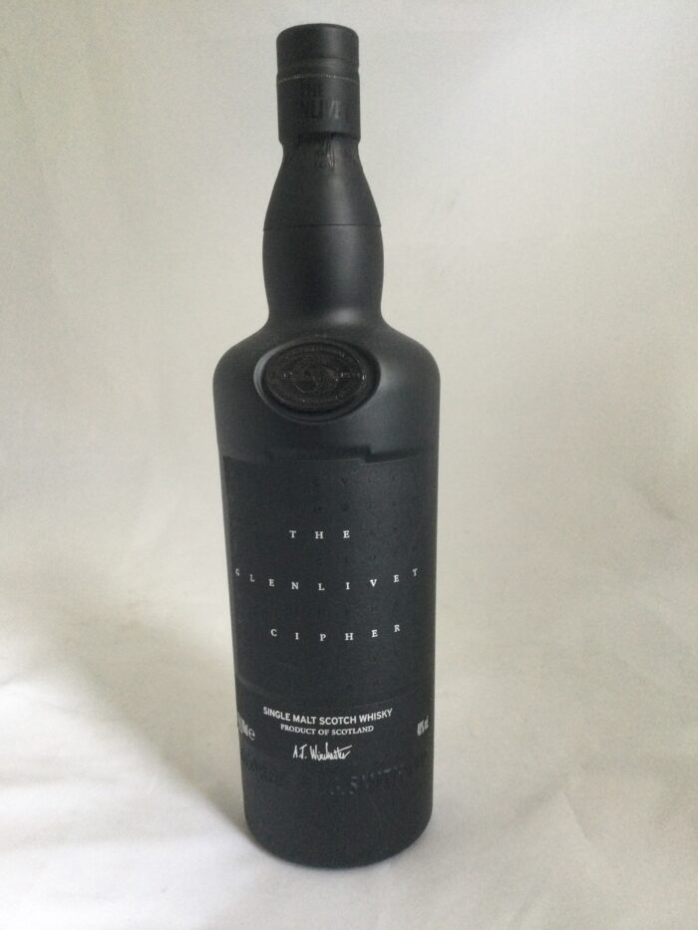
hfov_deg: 45.5
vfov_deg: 58.3
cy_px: 465
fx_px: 833
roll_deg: +1.8
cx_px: 349
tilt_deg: -11.2
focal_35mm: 31
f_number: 2.4
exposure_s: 1/33
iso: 125
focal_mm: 3.3
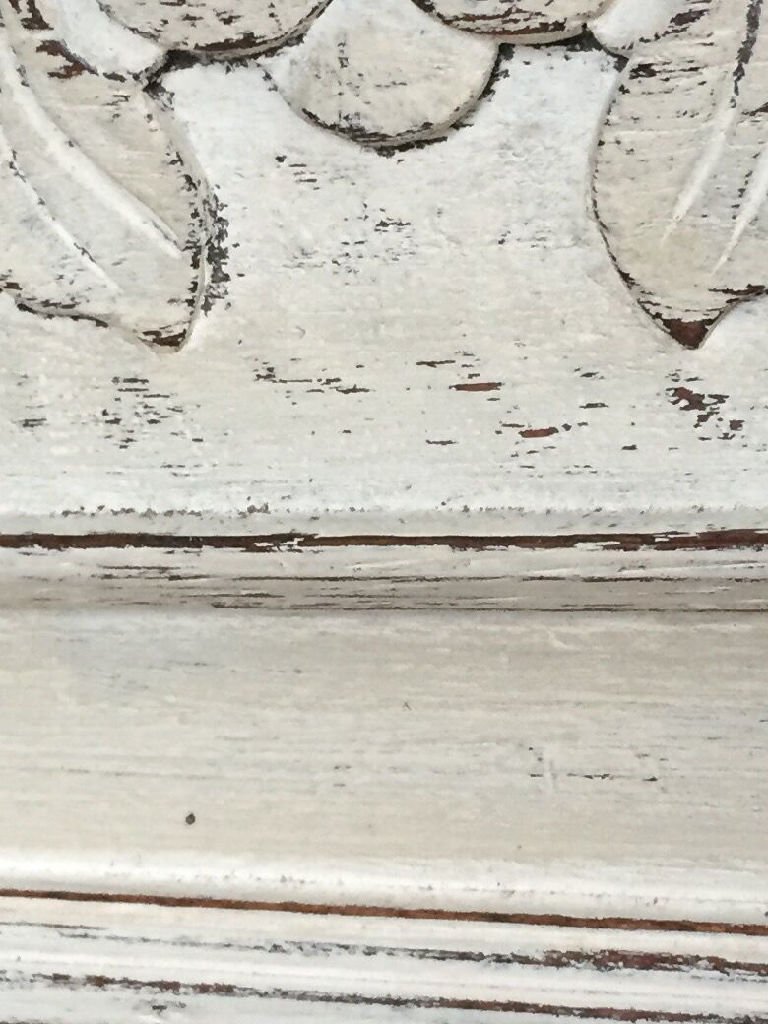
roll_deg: +10.9
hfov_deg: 16.2
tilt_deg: -23.6
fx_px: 2692
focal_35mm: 91
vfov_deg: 21.5
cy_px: 457
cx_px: 544
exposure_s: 1/33
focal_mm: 4.15
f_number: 2.2
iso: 250
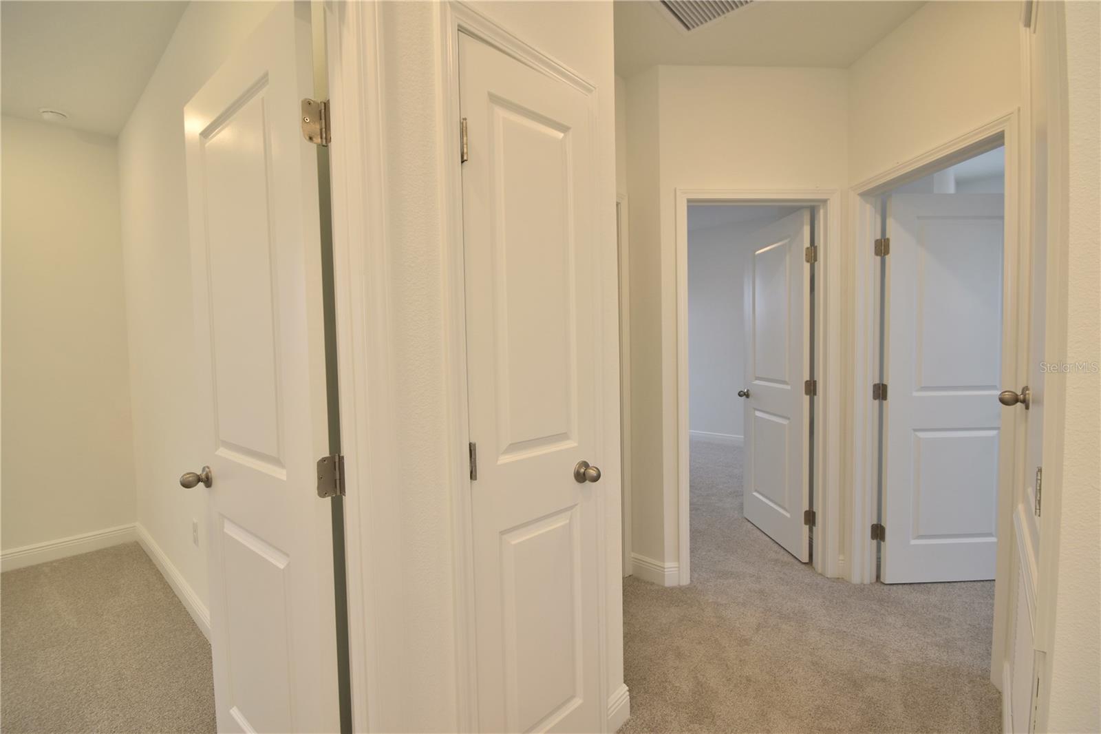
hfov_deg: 100.4
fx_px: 459
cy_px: 367
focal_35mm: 15
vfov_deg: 77.3
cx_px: 550
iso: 250
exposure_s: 1/15
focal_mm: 10
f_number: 10
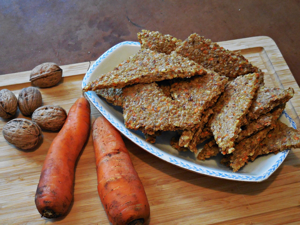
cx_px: 150
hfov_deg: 31.7
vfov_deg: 24.0
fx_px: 529
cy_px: 112
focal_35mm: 61
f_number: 4.5
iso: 800
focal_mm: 11
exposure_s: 1/25
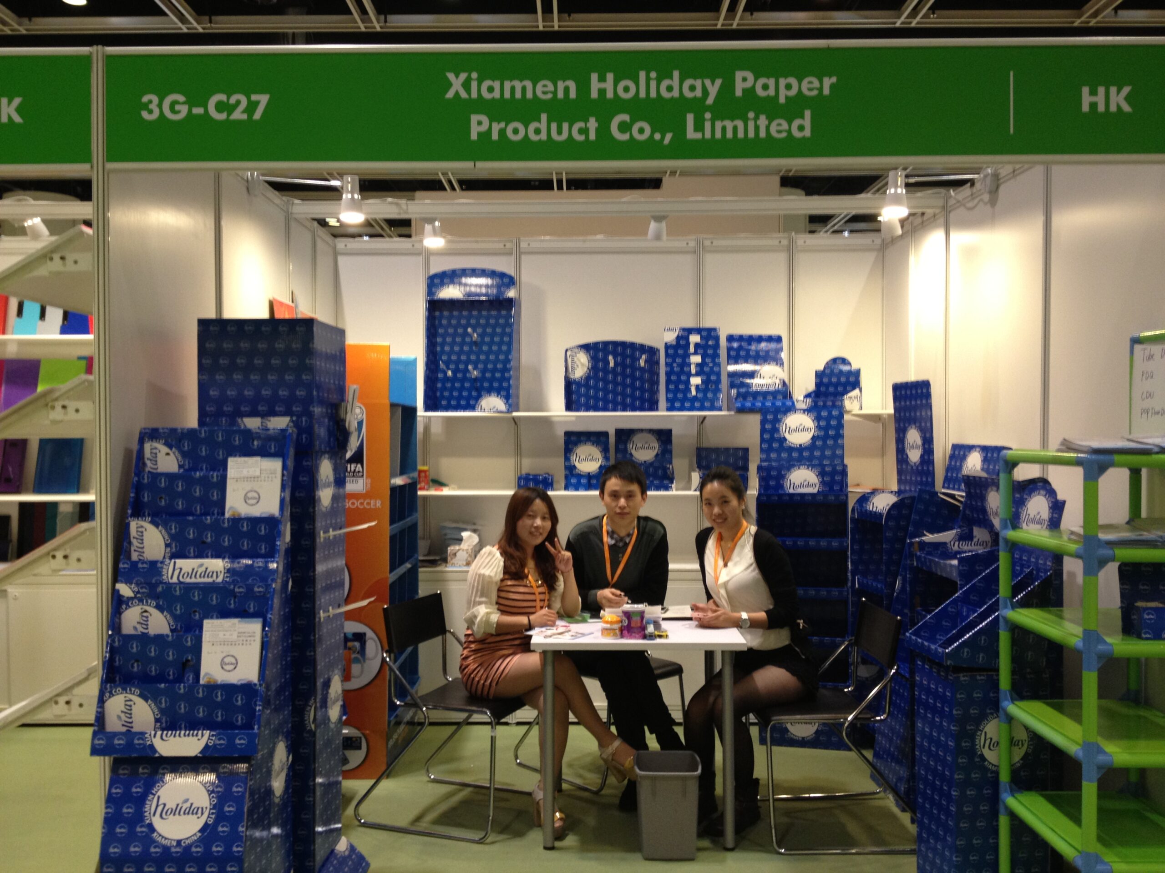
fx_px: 1178
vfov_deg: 40.7
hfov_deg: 52.6
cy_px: 436
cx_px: 582
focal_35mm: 35
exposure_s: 1/20
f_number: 2.4
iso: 125
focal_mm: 4.28
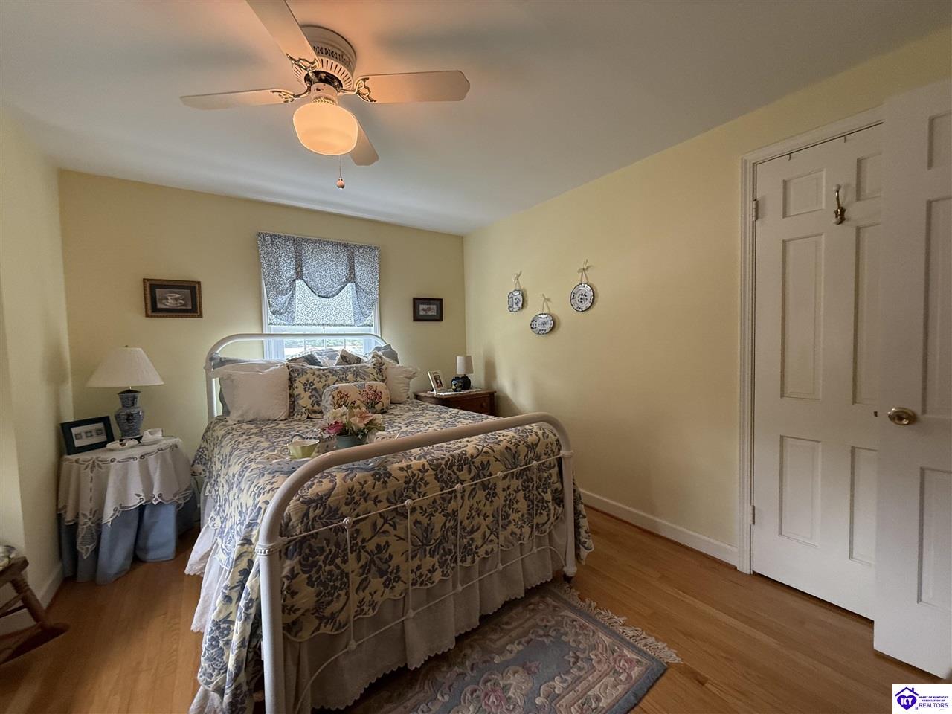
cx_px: 476
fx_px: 385
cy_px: 357
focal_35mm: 14
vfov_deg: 85.7
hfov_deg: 102.1
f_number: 2.2
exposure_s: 1/120
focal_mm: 2.22
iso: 320
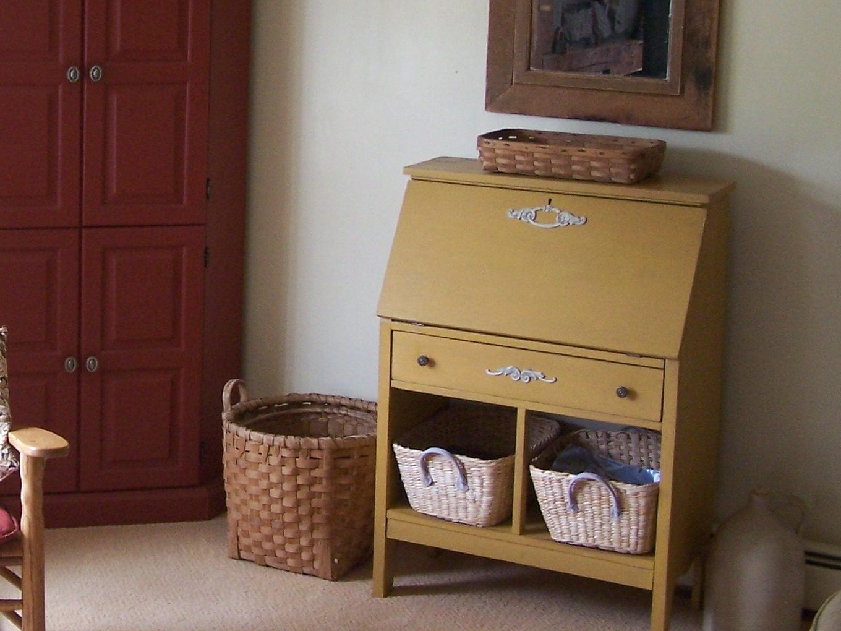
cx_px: 139
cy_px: 211
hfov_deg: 26.4
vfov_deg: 20.4
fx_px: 1749
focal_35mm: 72
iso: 140
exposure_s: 1/20
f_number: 2.8
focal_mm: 6.3
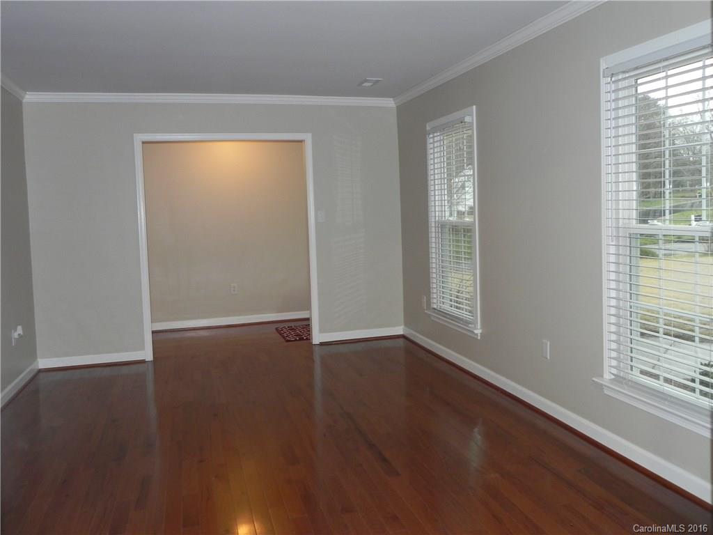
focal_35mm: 29
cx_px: 356
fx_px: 597
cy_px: 268
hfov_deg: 61.7
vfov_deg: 48.2
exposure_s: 1/30
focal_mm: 5.2
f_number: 2.8
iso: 200
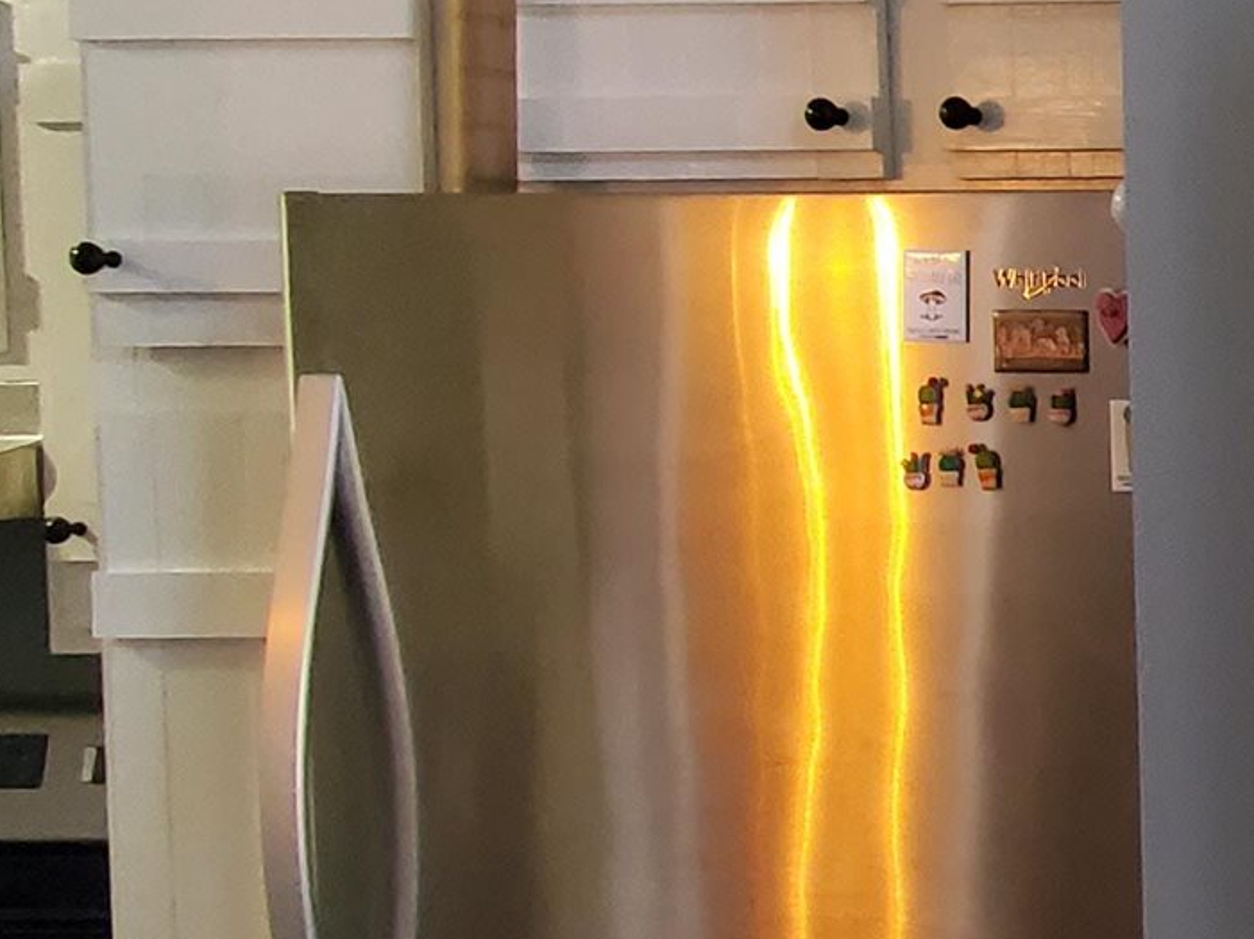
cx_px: 2435
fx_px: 2064
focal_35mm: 57
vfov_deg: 25.6
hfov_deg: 19.9
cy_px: 479
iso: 400
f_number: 2.2
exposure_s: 1/40
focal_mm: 1.8
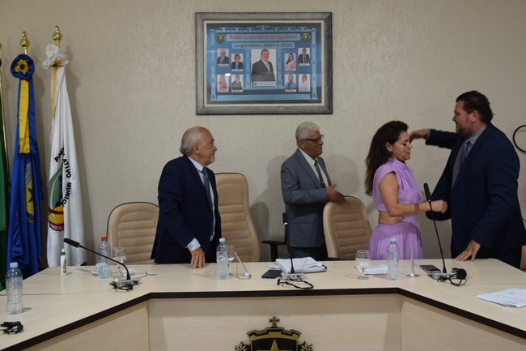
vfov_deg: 35.0
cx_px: 290
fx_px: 555
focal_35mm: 38
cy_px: 151
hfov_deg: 50.6
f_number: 4
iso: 450
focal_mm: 22
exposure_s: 1/60
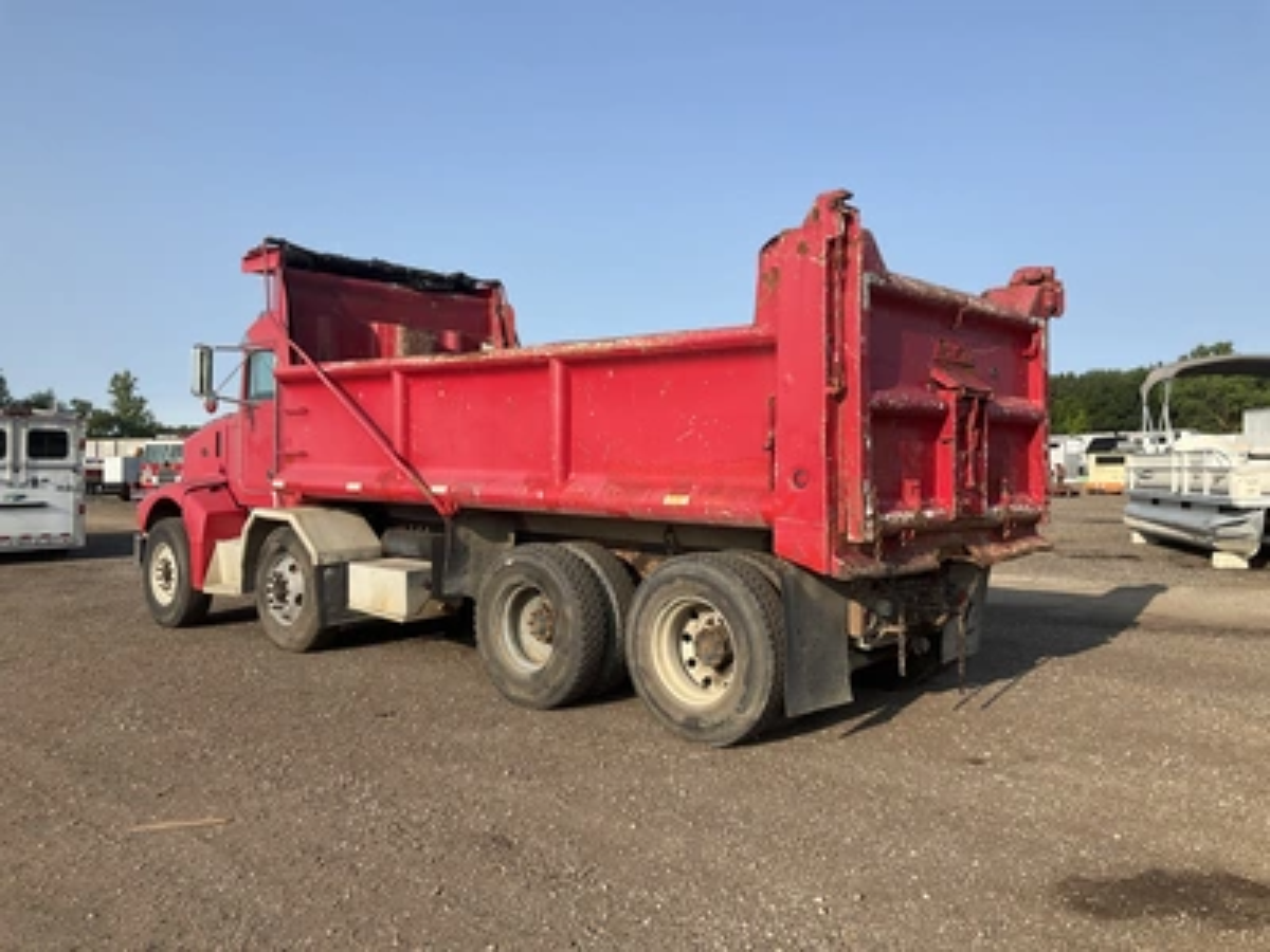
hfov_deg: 61.7
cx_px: 635
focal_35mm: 29
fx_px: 1064
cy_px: 476
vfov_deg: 48.2
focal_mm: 3
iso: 25
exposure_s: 1/1311
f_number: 1.8
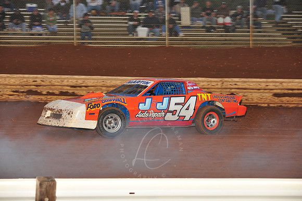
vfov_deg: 11.0
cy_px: 100
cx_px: 151
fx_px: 1048
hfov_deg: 16.4
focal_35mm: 125
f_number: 6.3
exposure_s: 1/320
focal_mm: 125
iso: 800
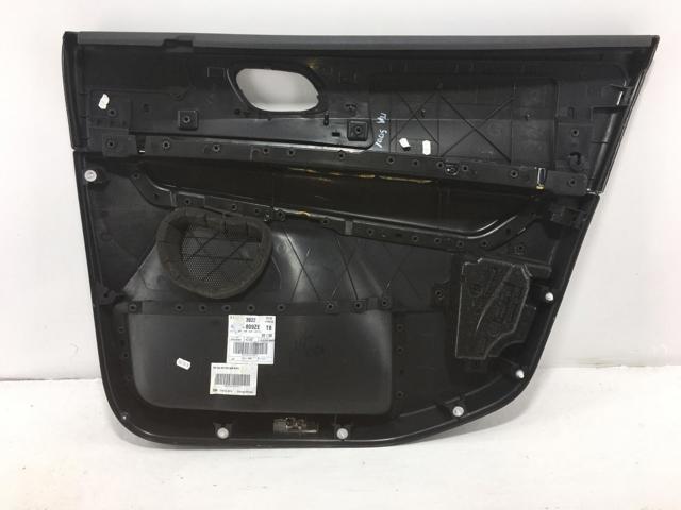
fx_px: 571
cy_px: 255
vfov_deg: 48.2
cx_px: 340
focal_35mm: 29
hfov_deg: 61.7
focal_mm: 4.15
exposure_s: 1/270
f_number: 2.2
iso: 25
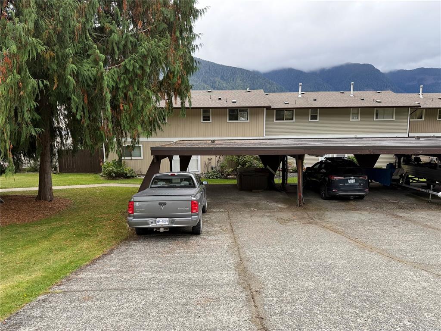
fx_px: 306
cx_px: 220
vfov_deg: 56.8
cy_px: 166
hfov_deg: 71.6
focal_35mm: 24
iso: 80
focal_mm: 6.76
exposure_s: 1/660
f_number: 1.78
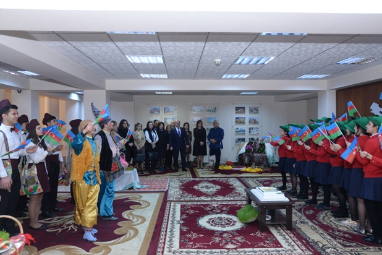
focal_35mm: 29
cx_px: 195
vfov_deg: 45.0
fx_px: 308
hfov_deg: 63.7
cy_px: 127
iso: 2200
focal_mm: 28
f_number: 5.6
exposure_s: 1/100
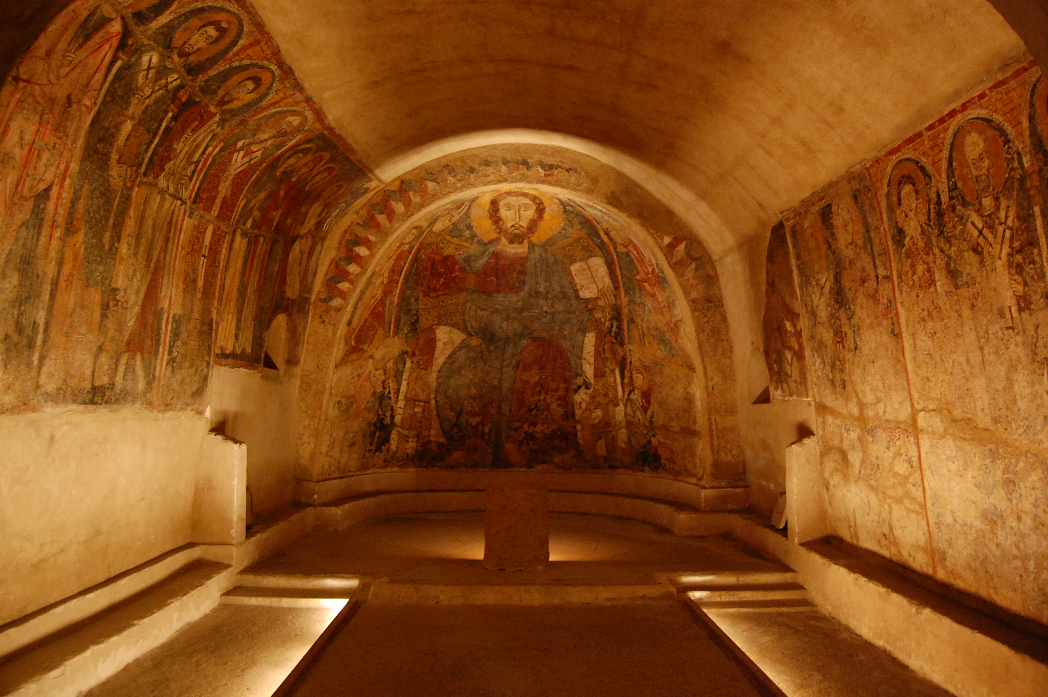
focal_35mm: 27
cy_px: 348
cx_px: 524
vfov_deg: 47.8
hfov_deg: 67.4
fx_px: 785
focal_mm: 18
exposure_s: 1/15
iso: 1600
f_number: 3.5
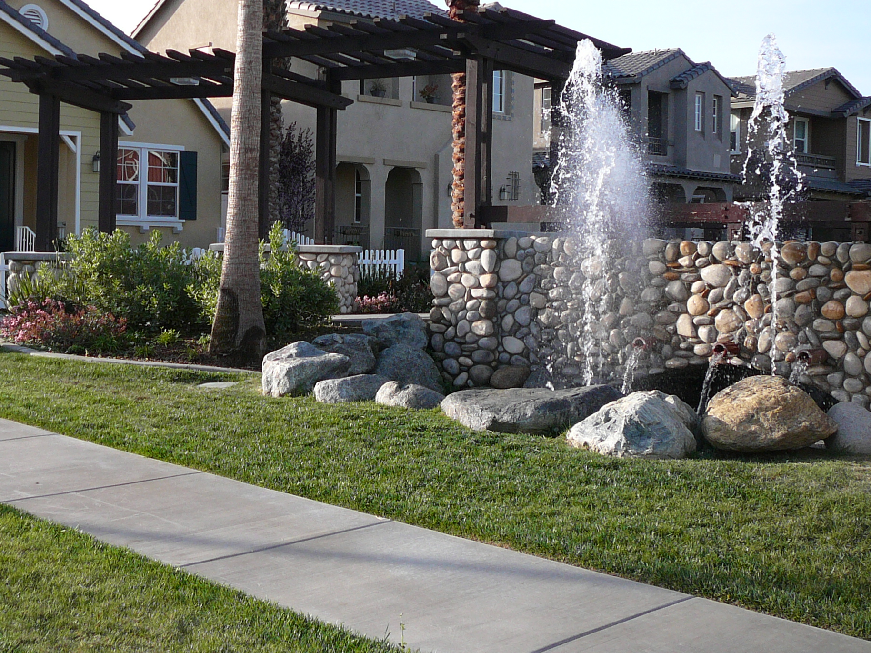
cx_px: 270
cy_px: 271
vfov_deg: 29.6
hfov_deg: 38.3
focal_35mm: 49
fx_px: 1233
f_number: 2.8
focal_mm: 5.2
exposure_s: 1/500
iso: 80
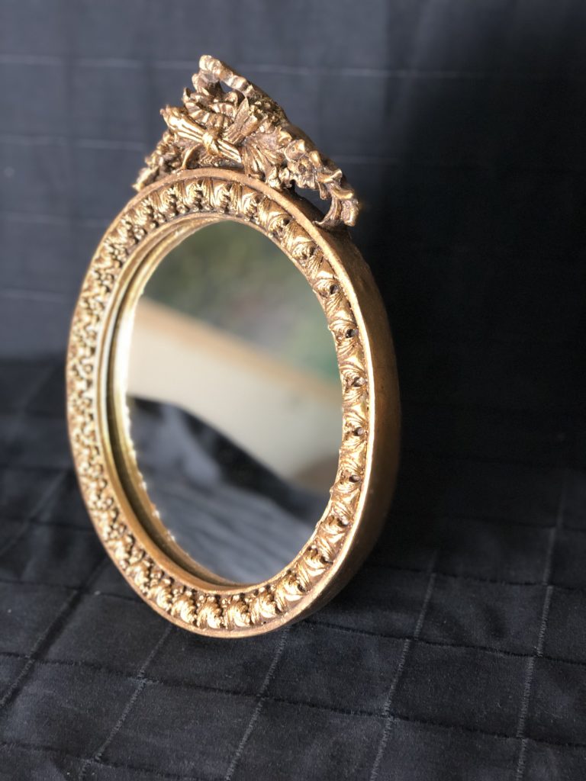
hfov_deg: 28.0
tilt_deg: -26.5
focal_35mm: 52
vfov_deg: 36.8
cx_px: 293
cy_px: 390
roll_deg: +1.9
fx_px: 1174
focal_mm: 6
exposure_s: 1/13
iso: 160
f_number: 2.4
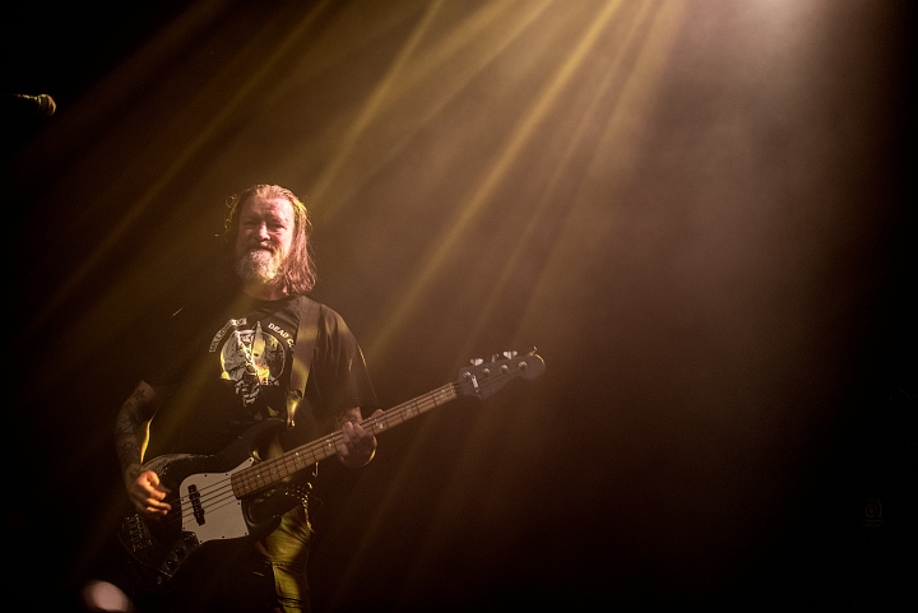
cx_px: 459
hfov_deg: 28.8
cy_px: 306
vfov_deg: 19.5
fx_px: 1786
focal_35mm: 70
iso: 1250
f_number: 2.8
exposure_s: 1/50
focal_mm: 70
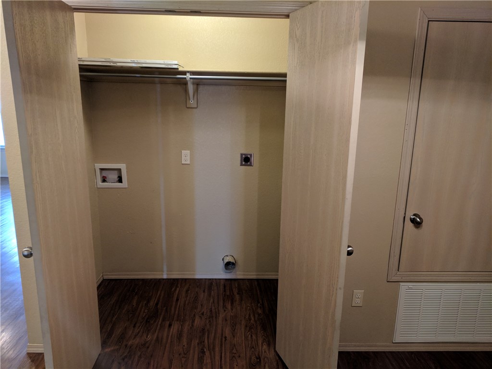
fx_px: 370
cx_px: 246
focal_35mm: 26
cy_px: 184
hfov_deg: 67.3
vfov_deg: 53.1
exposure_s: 1/40
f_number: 2
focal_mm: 4.67
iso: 426
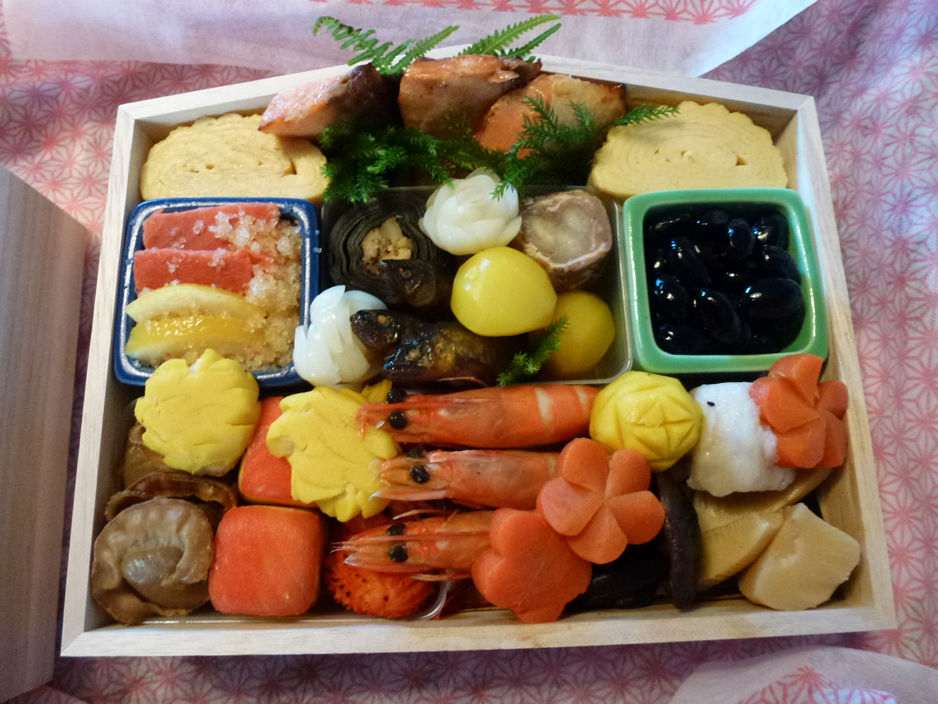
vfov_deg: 56.8
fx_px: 650
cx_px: 469
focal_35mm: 24
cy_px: 352
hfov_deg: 71.6
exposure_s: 1/20
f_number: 3.3
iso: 400
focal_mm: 4.3
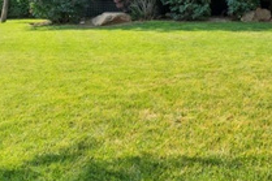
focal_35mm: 46
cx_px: 243
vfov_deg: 27.6
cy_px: 1
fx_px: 347
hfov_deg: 39.7
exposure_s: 1/200
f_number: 8
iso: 400
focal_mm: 10
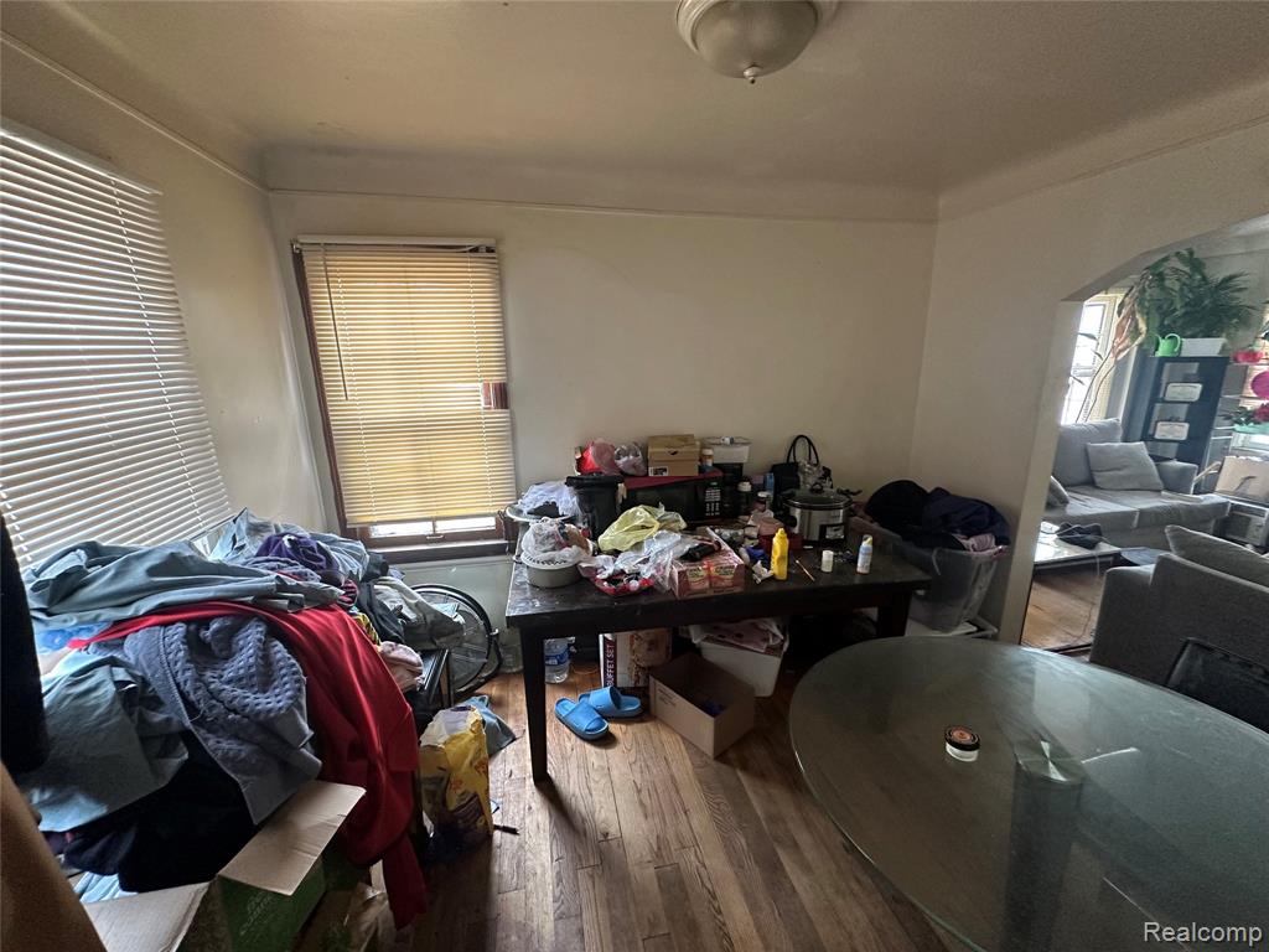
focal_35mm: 14
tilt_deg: -13.1
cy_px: 476
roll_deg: +0.6
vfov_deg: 85.7
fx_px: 513
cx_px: 634
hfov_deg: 102.1
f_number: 2.2
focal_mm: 2.22
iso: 320
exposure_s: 1/60
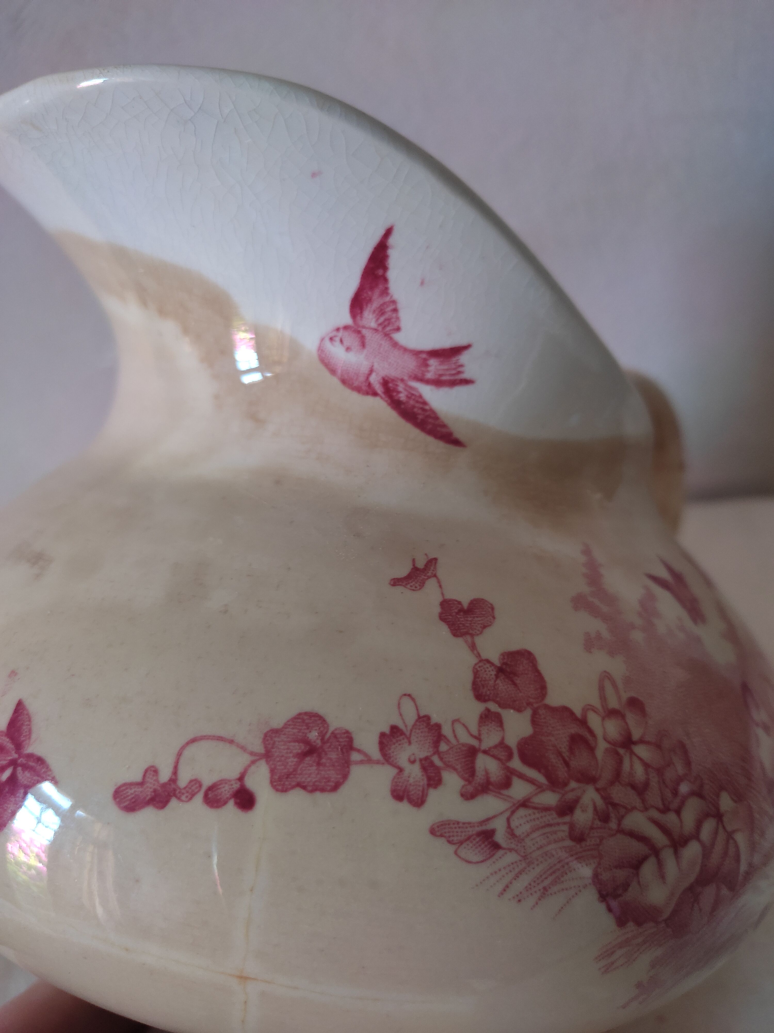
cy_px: 516
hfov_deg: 53.1
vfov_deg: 67.3
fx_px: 775
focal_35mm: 26
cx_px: 387
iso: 611
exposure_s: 1/33
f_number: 1.79
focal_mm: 4.74
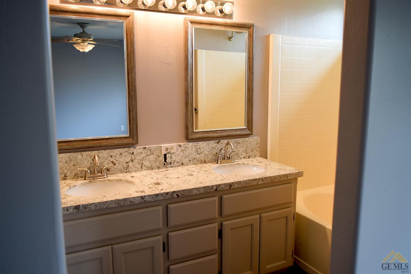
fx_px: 342
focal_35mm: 30
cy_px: 137
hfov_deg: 61.9
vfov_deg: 43.6
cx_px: 206
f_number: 5
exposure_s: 1/100
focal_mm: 20
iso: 400
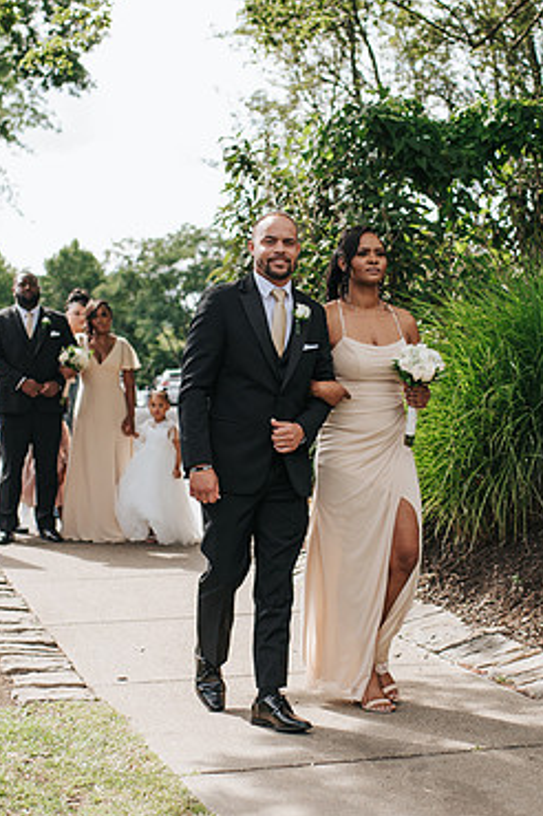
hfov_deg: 17.4
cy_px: 449
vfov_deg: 26.0
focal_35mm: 78
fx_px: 1768
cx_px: 331
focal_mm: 35
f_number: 2.8
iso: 250
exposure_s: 1/1600
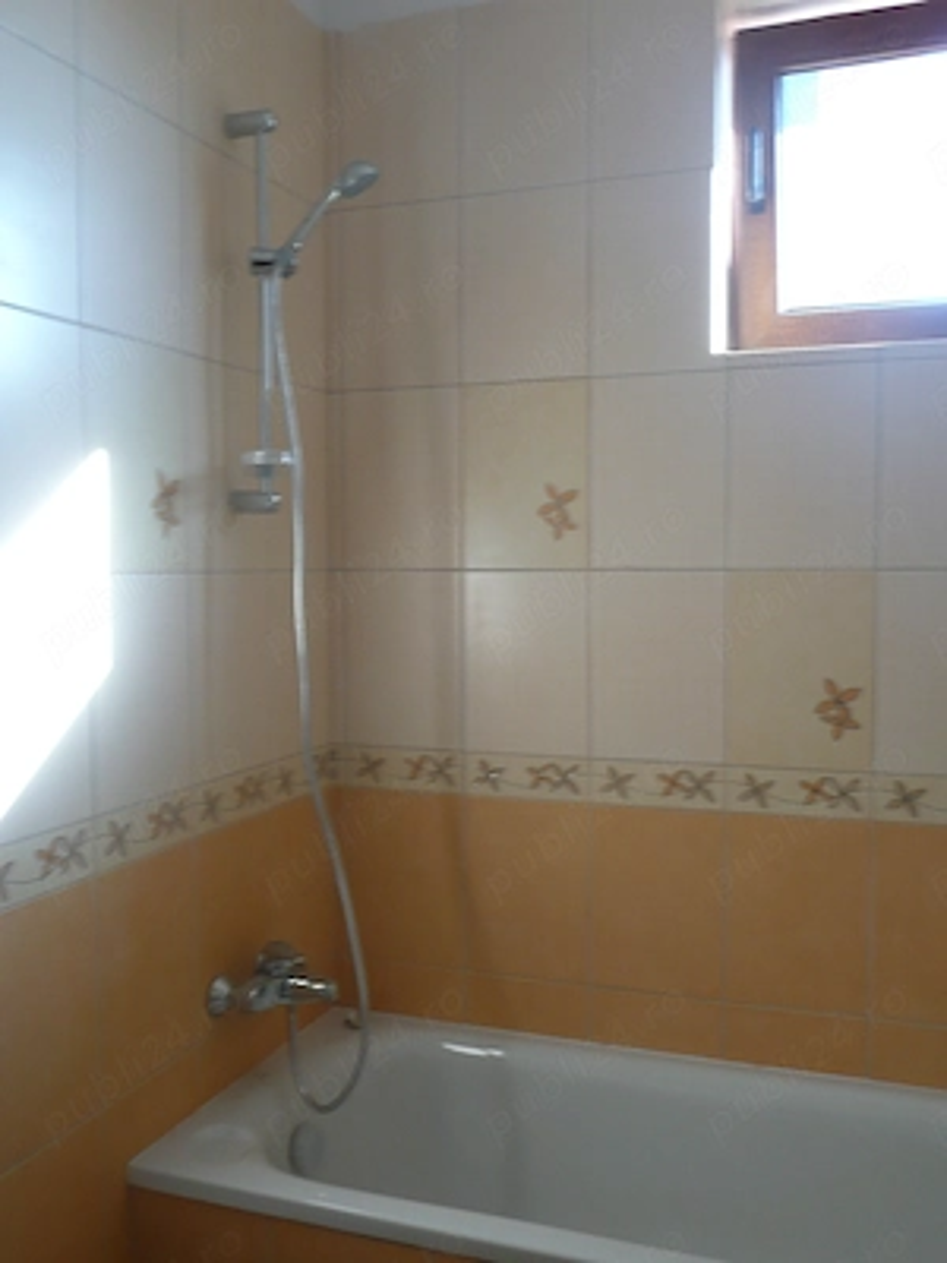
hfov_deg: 44.2
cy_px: 632
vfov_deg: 56.8
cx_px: 474
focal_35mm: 32
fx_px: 1167
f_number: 3.5
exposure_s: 1/30
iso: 125
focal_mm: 5.2
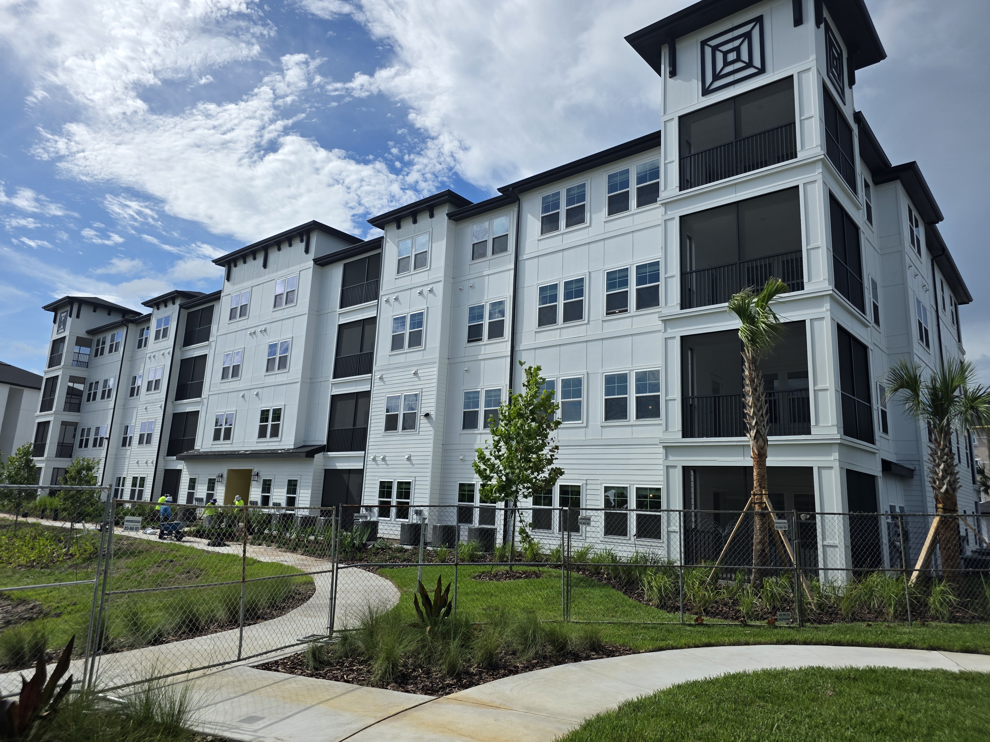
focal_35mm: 23
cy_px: 371
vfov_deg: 58.9
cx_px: 495
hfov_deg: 73.9
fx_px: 658
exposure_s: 1/7944
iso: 64
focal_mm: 6.3
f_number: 1.7
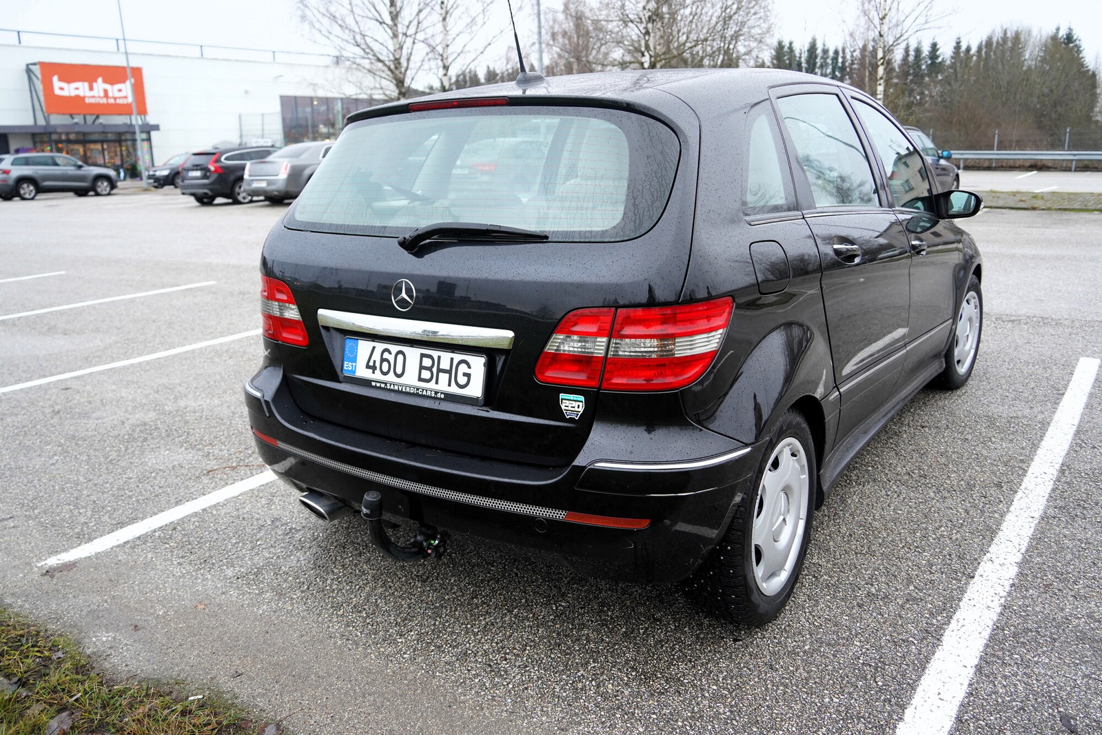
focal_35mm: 28
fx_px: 857
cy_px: 368
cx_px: 551
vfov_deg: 46.4
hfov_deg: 65.5
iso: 1250
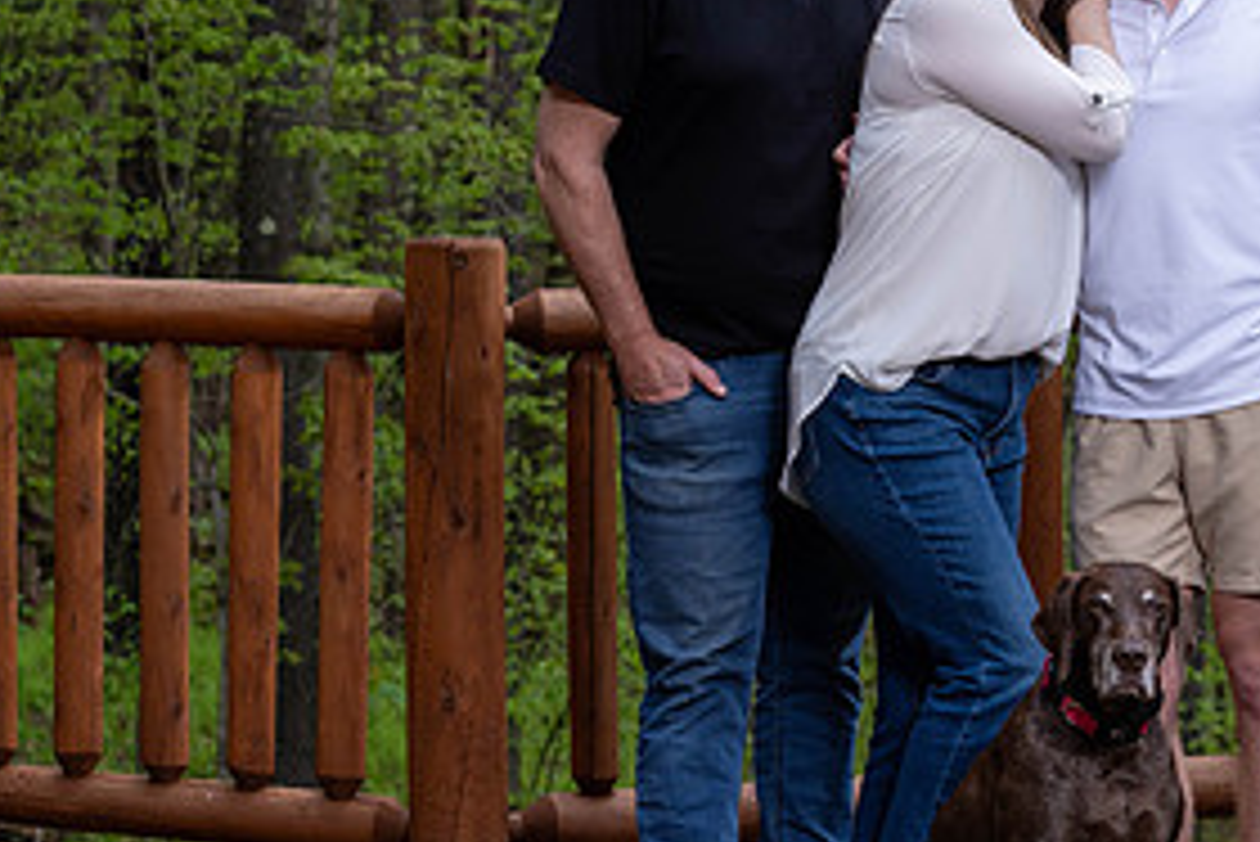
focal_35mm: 145
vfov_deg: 9.5
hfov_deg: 14.0
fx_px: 5077
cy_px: 349
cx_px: 1161
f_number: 5.6
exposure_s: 1/50
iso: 400
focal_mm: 70
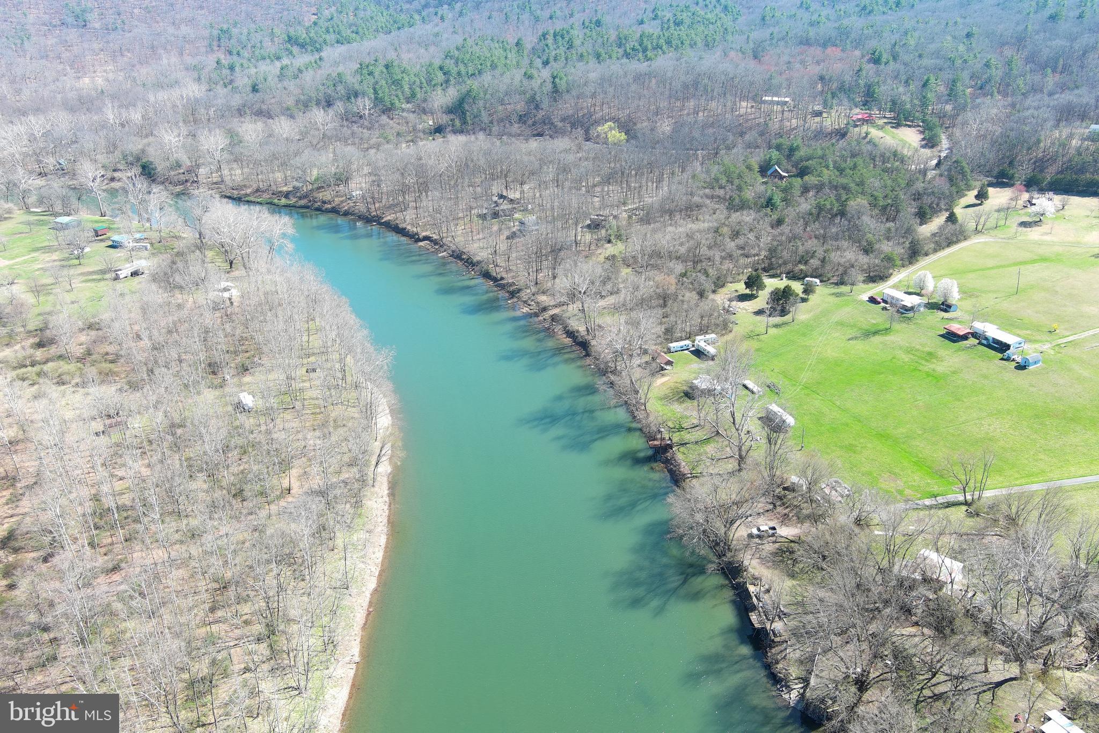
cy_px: 366
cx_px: 550
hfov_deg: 63.7
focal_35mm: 29
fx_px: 885
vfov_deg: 45.0
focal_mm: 10.57
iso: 100
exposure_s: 1/274
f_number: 2.8
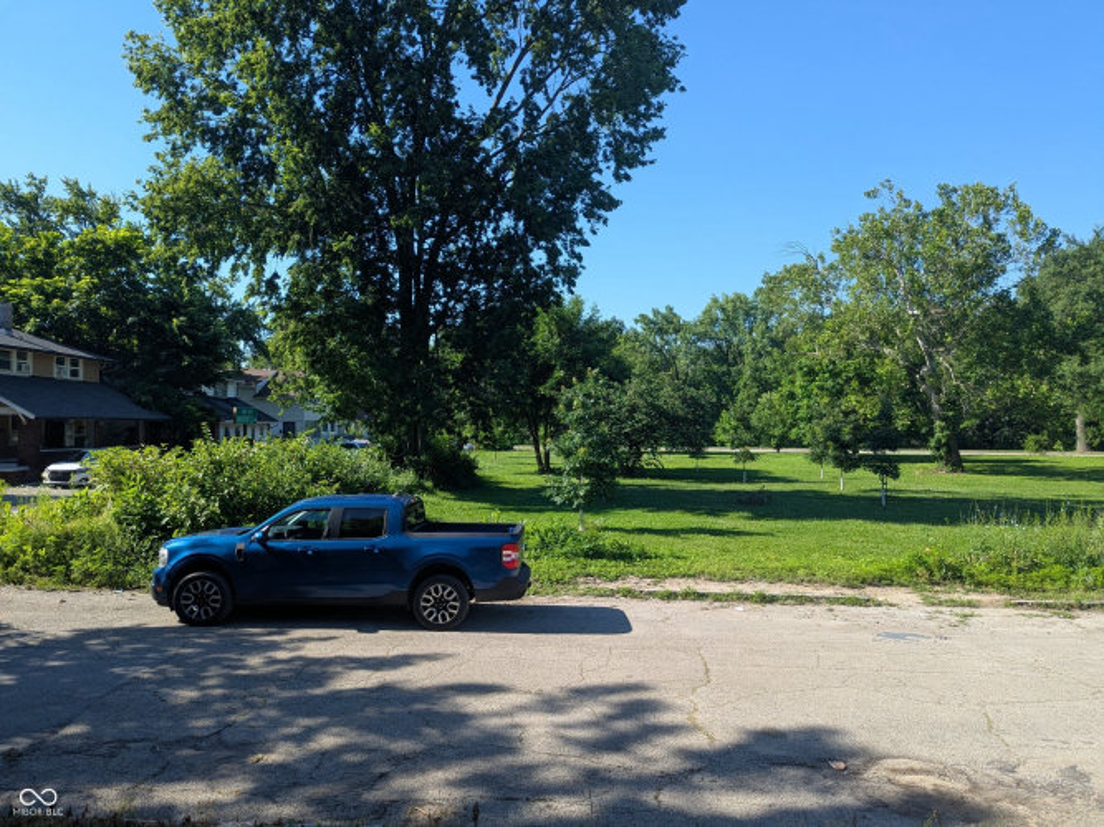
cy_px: 414
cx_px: 552
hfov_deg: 71.6
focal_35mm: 24
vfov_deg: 56.8
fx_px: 765
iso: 40
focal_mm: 6.81
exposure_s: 1/814
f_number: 1.85
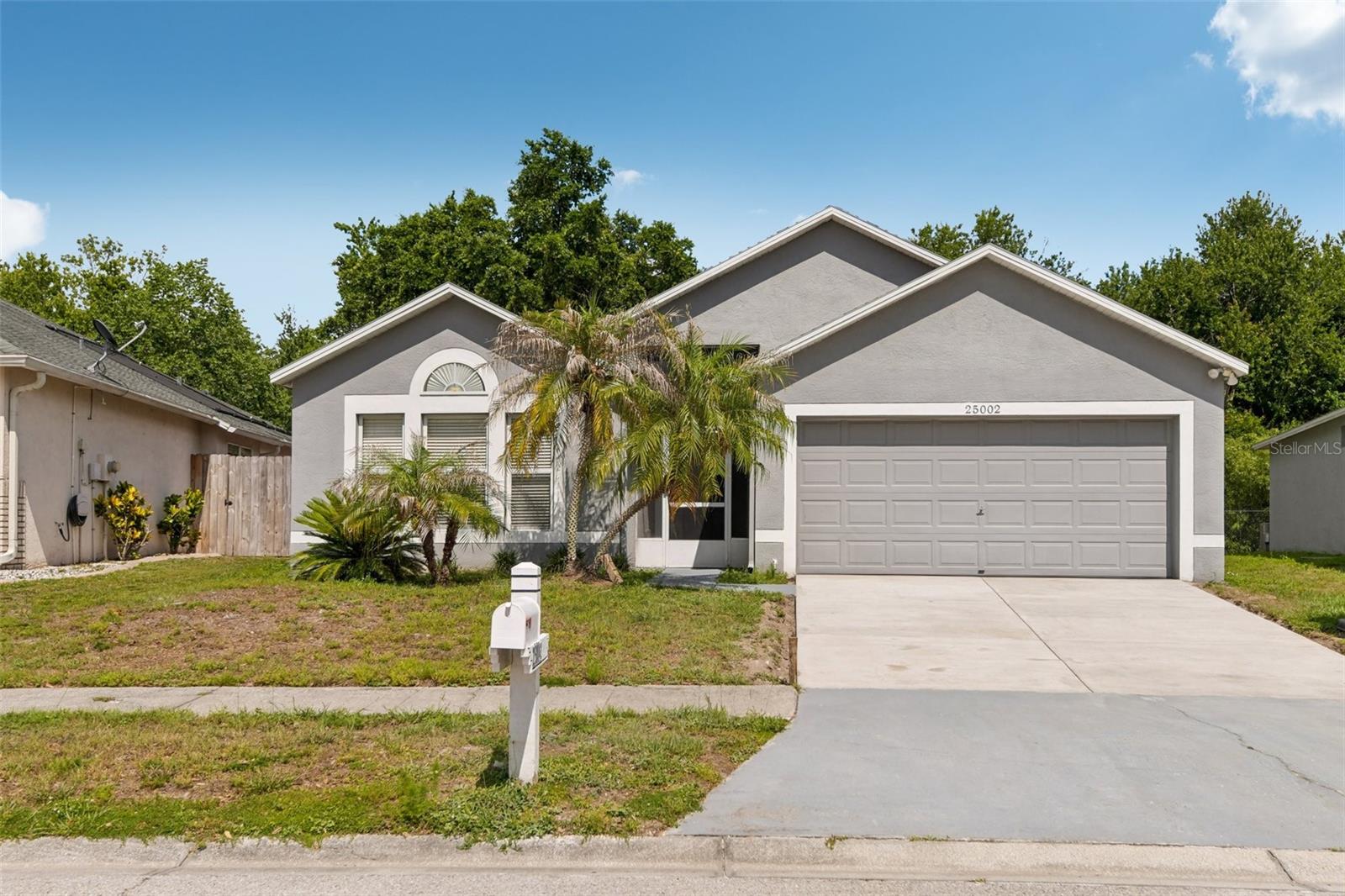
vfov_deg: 41.1
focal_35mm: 32
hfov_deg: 58.7
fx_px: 1195
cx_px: 672
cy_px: 448
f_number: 8
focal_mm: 32
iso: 400
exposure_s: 1/2500
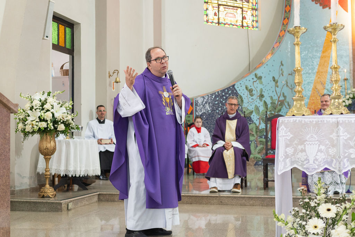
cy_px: 118
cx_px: 178
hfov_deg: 38.1
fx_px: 514
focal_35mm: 52
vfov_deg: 26.0
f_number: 2.8
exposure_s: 1/160
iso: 800
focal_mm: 35
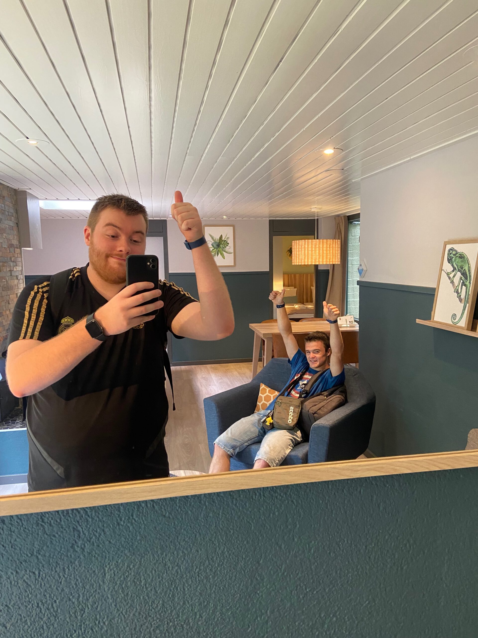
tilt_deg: -5.1
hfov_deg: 53.1
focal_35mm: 26
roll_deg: +0.5
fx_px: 479
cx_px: 239
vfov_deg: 67.3
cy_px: 319
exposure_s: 1/50
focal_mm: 4.25
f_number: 1.8
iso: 250
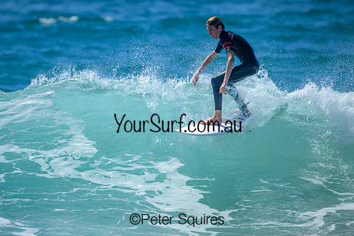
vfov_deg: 1.4
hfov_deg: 2.1
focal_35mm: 994
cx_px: 167
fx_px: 9773
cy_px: 113
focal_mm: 800
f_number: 6.3
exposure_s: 1/2500
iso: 320
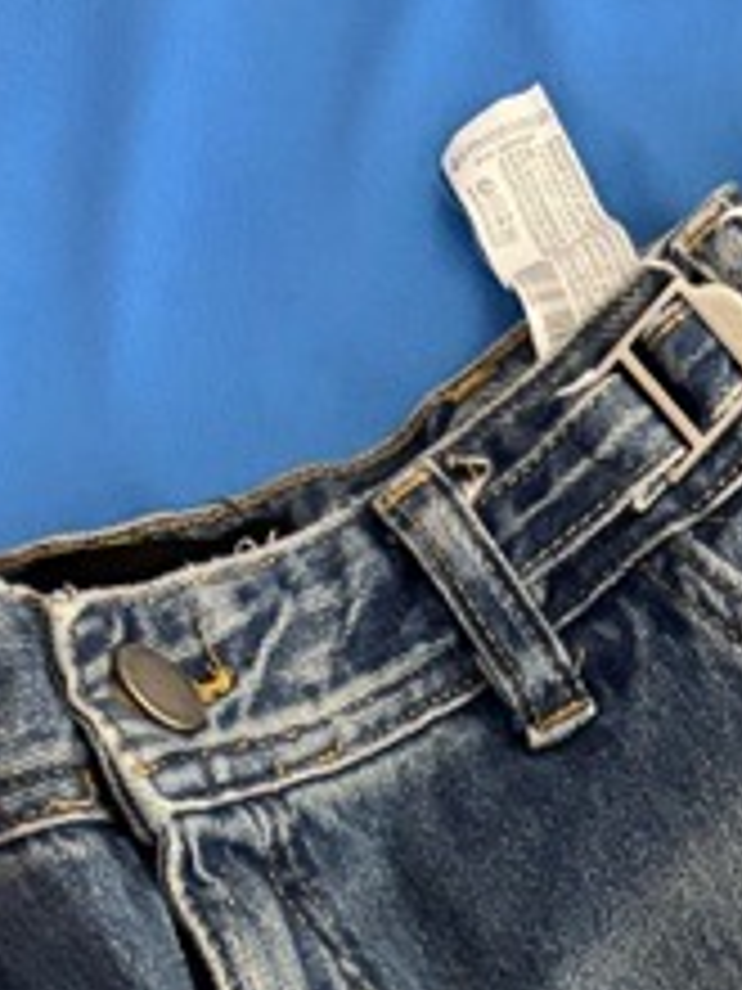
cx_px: 958
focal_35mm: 118
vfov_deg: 13.5
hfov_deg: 12.2
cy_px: 2160
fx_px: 3372
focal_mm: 5.96
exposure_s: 1/30
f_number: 1.6
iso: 800
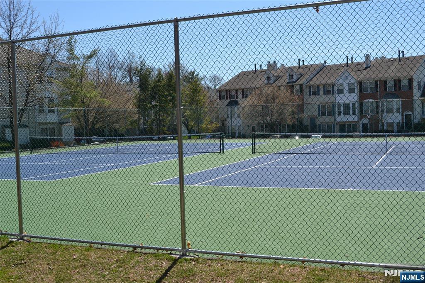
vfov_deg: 34.2
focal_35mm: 39
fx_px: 460
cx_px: 212
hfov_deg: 49.6
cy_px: 142
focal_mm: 26
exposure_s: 1/500
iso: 400
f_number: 11
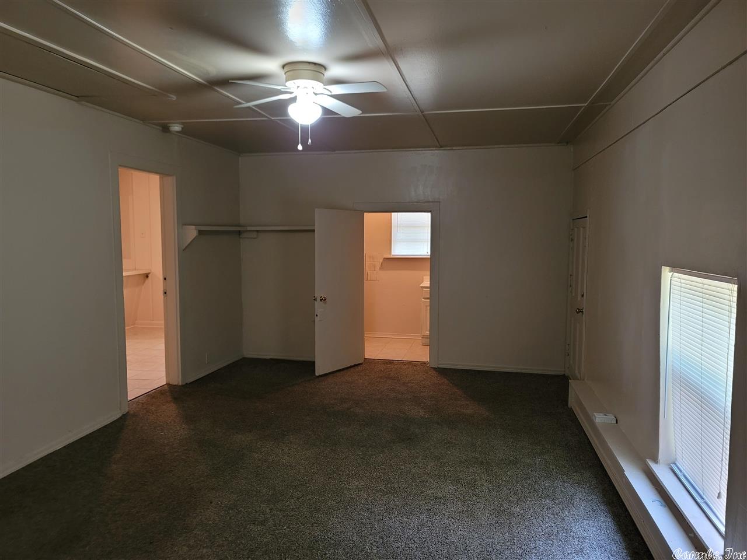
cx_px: 374
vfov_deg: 54.9
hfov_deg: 69.4
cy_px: 280
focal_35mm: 25
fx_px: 539
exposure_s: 1/39
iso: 400
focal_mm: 7
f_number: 1.8
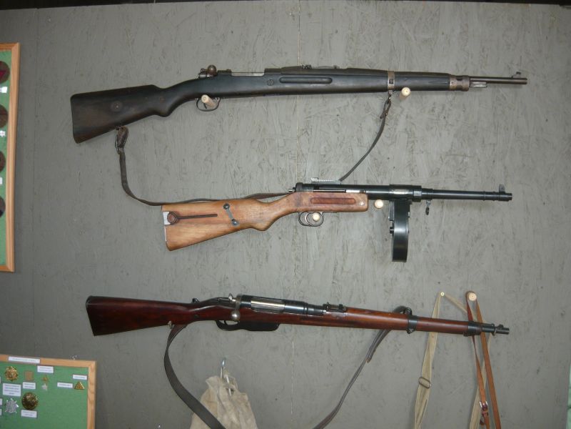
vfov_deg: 42.9
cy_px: 214
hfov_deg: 55.4
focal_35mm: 33
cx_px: 286
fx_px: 544
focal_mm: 5.5
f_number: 2.8
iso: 100
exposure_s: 1/30
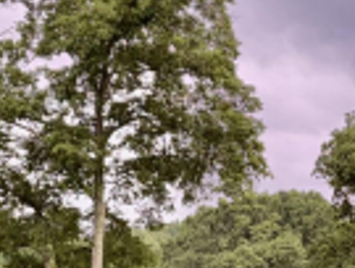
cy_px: 328
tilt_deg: -0.2
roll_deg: -1.7
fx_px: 1316
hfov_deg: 15.1
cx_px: 335
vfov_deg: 11.4
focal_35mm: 128
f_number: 1.6
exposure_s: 1/103
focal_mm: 5.96
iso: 125
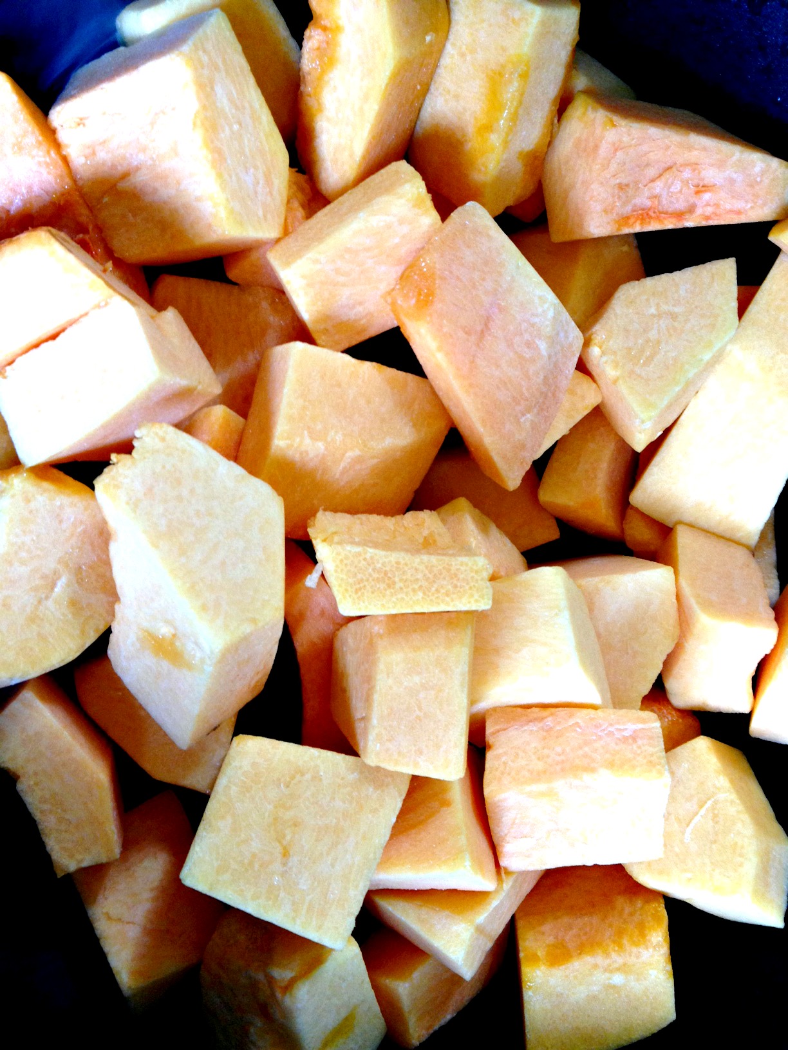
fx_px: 1062
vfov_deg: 52.6
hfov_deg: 40.7
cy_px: 525
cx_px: 394
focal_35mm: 35
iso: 100
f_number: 2.4
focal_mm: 4.28
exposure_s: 1/20
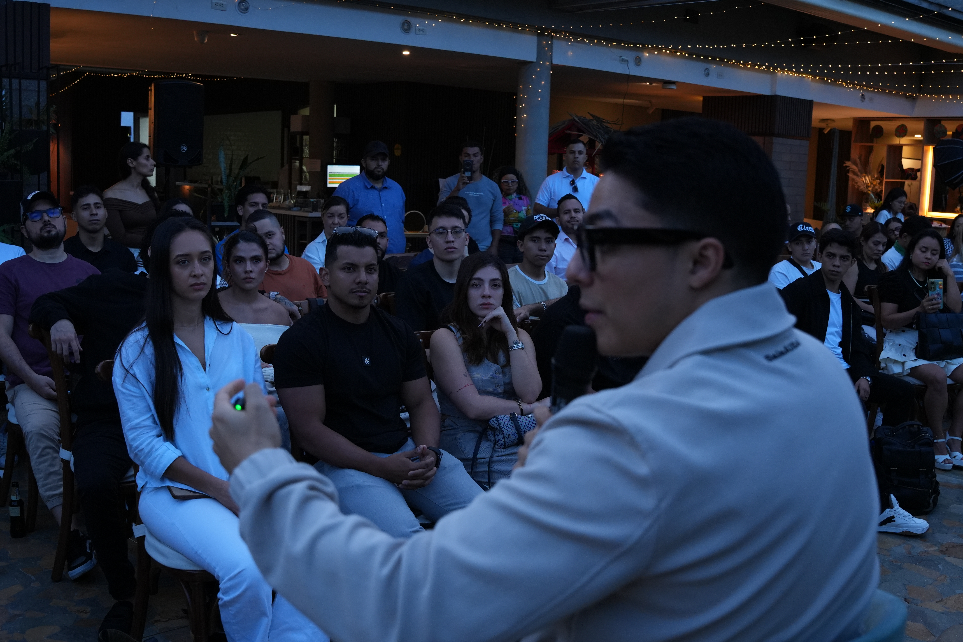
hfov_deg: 53.1
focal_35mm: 36
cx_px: 482
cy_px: 321
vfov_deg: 36.9
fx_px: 963
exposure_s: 1/100
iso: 1000
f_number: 4
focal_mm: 24
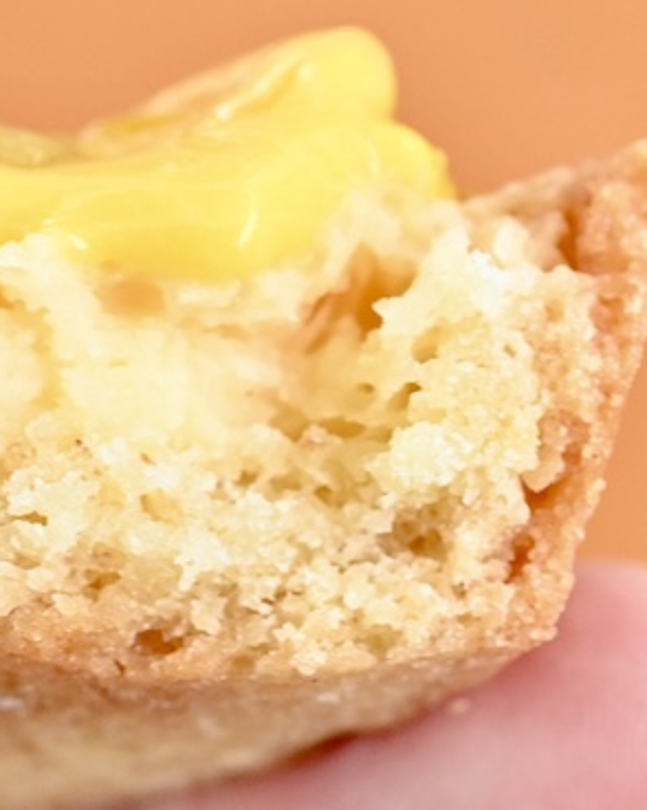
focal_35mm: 153
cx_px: -284
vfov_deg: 12.6
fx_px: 3665
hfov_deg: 9.8
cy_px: 413
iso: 4000
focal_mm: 60
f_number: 9
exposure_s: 1/125
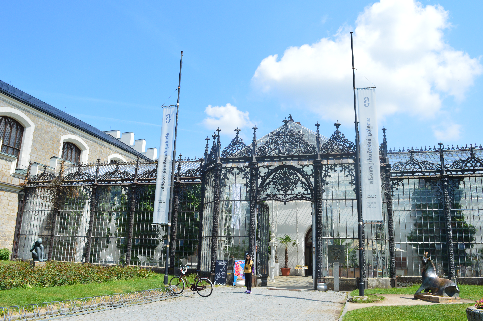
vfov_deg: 43.5
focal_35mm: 30
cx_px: 242
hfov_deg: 62.0
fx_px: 402
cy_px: 160
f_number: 11
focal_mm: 20
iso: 400
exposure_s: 1/500
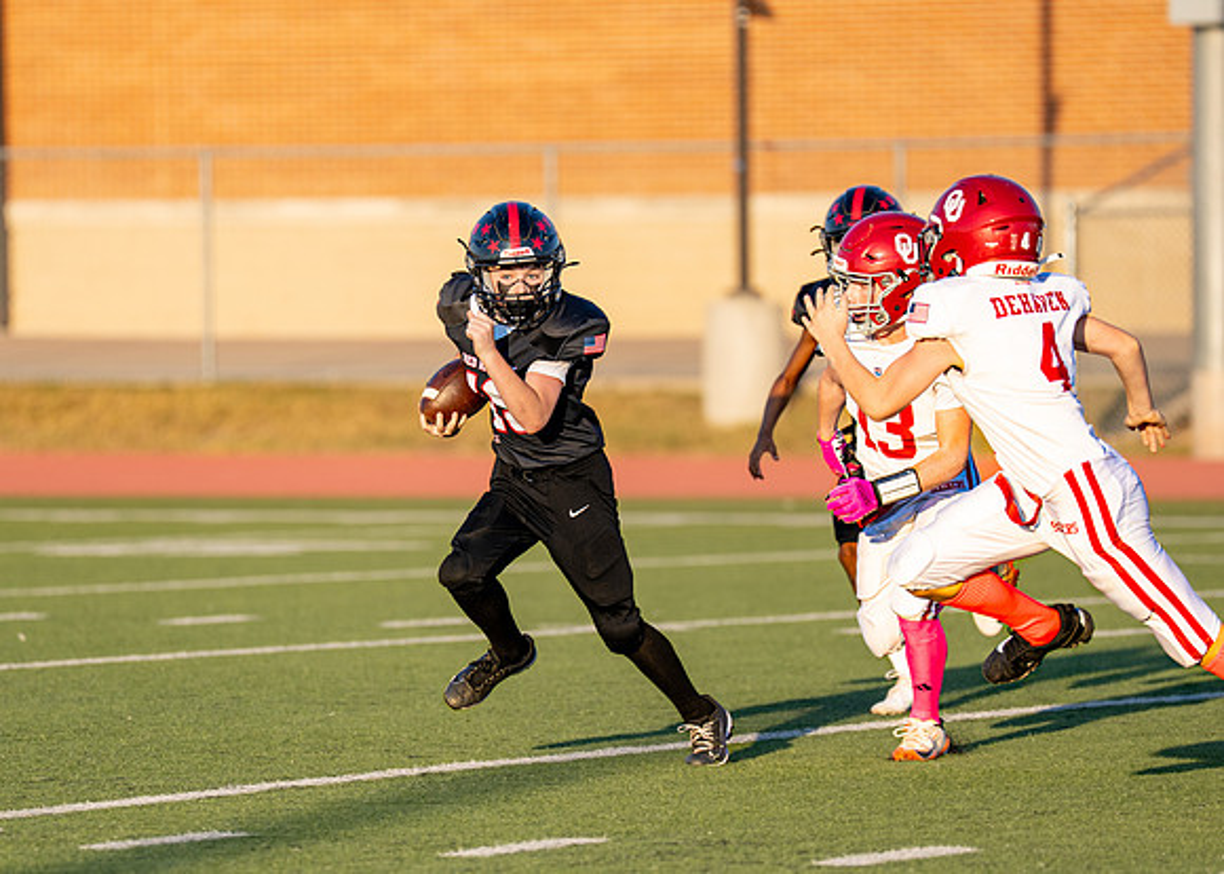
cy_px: 499
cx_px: 574
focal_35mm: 309
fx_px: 10724
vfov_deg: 4.7
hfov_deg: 6.5
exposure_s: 1/1000
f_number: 2.8
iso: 100
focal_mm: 200
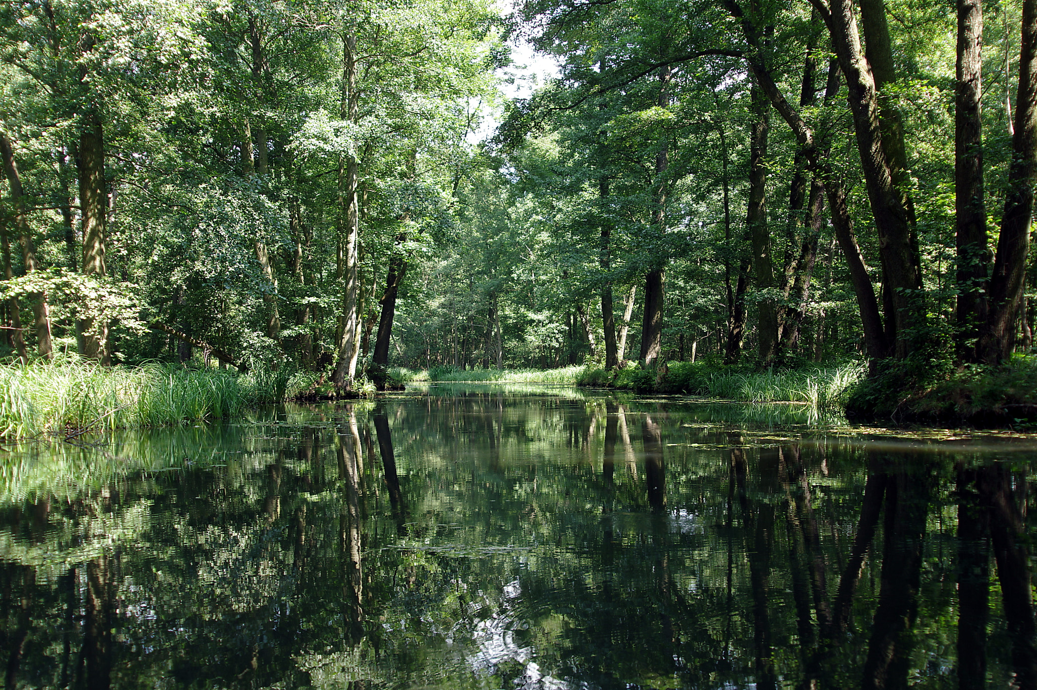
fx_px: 1036
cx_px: 518
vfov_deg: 36.8
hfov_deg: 53.2
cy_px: 345
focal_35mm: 36
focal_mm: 24
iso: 100
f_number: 5.6
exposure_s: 1/40
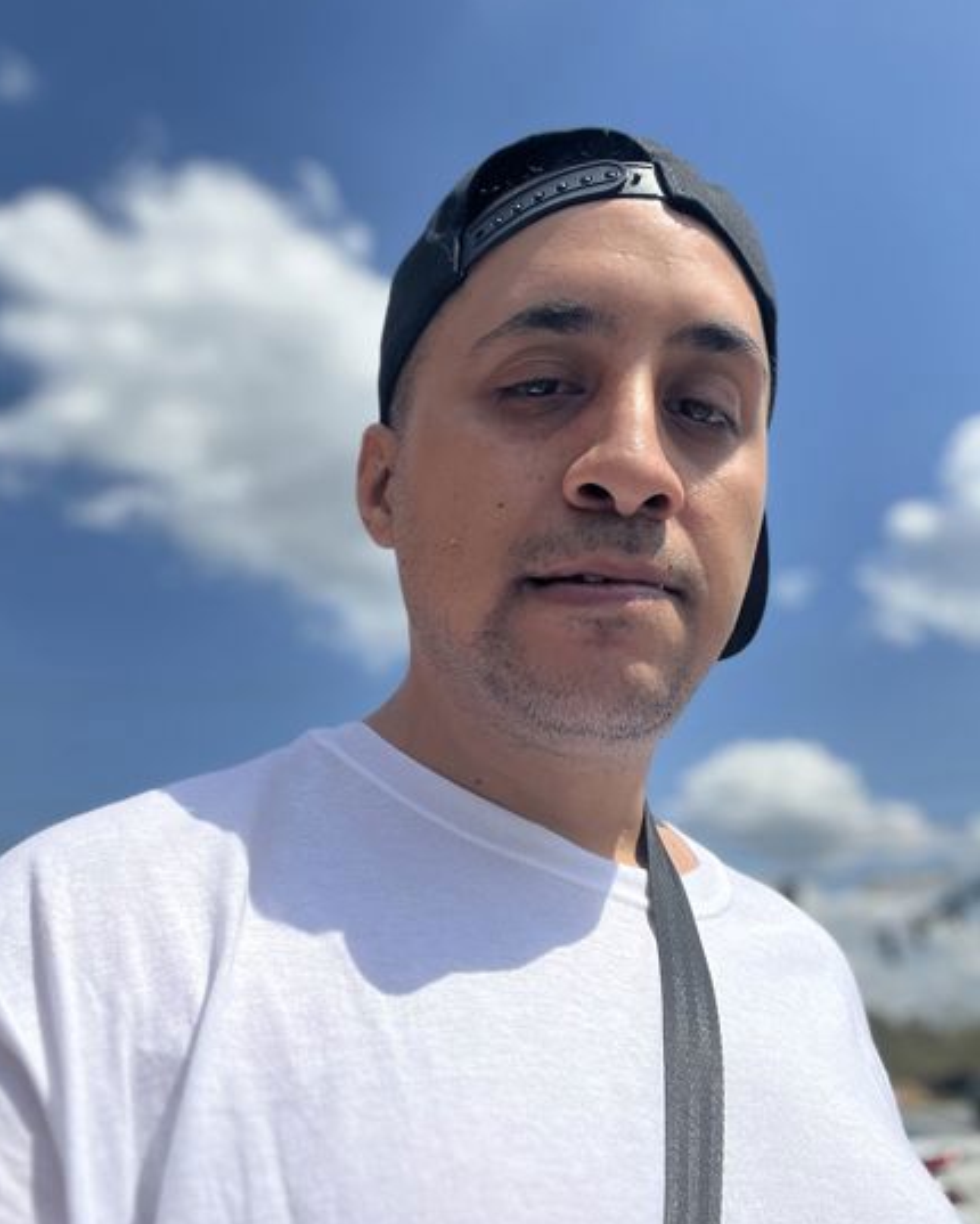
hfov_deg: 45.8
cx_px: 481
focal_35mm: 32
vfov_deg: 55.6
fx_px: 1160
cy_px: 605
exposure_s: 1/782
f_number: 2.2
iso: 32
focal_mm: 2.71
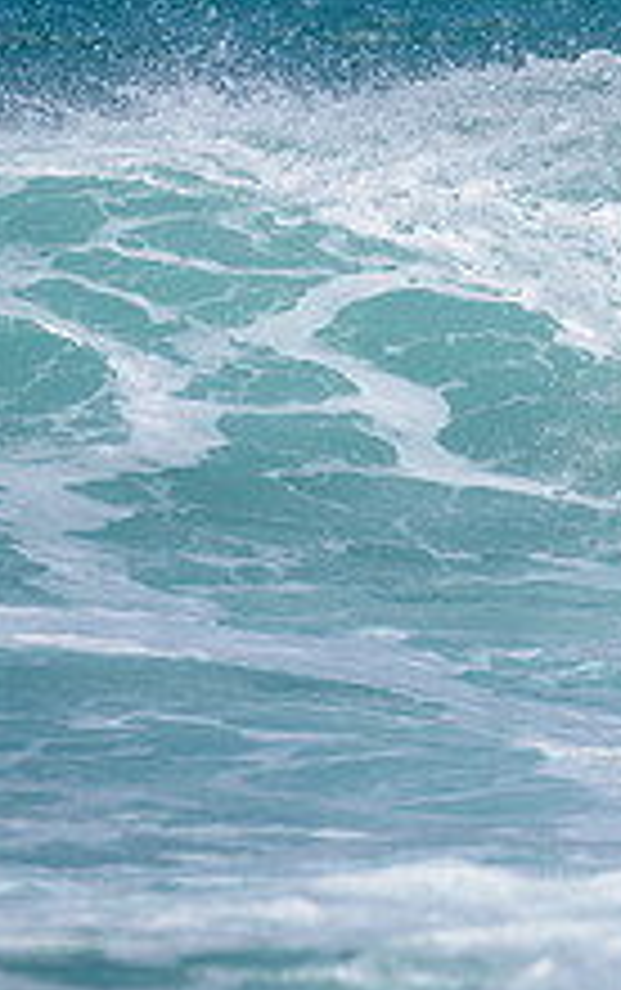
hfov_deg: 0.8
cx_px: 1287
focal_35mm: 1650
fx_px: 44564
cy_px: 169
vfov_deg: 1.3
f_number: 5.6
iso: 100
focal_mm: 500
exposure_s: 1/2000
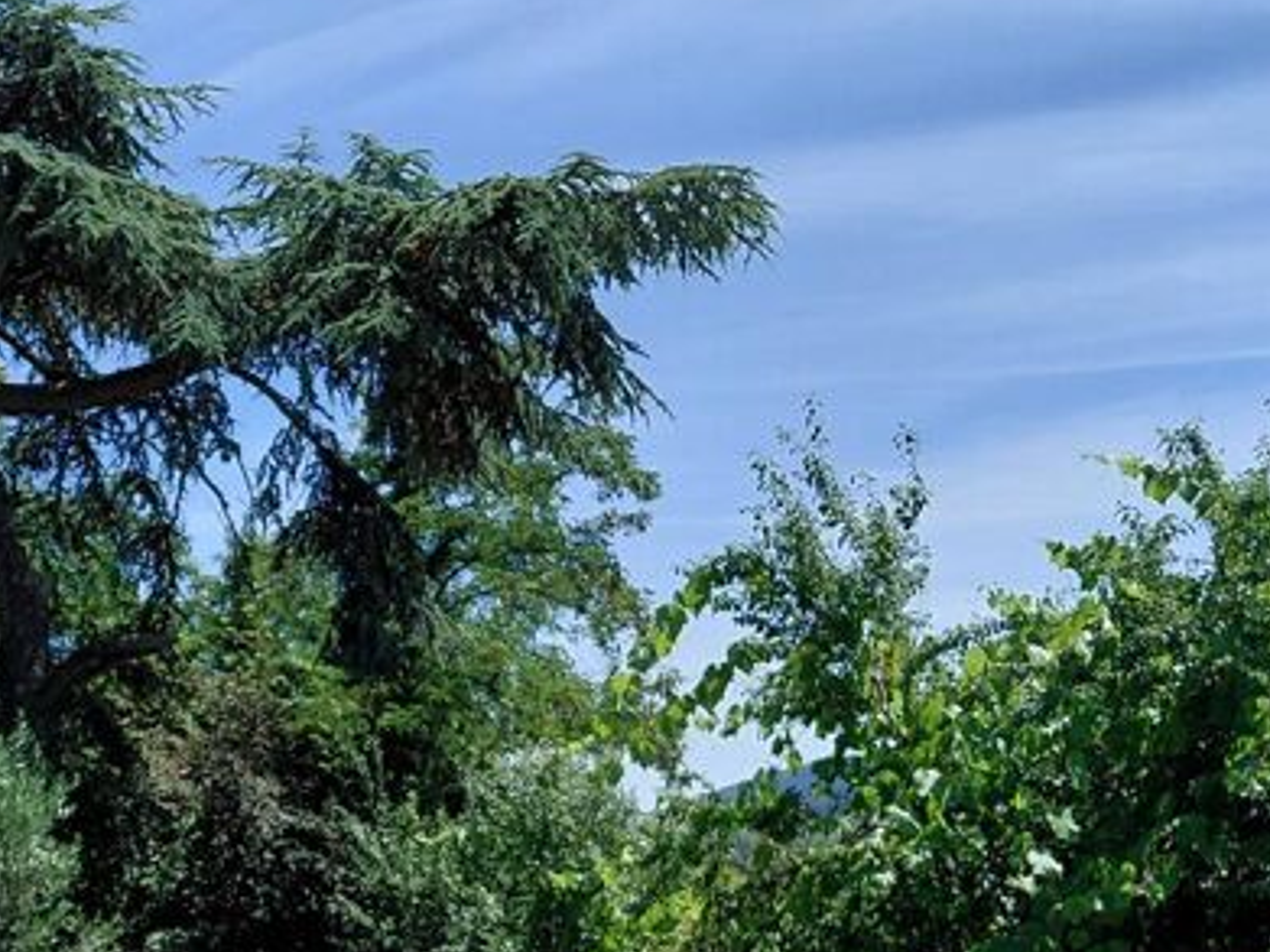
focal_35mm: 64
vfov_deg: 21.7
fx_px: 2347
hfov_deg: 29.6
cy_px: 1062
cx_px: 253
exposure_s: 1/3876
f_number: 1.8
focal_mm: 4.69
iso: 50
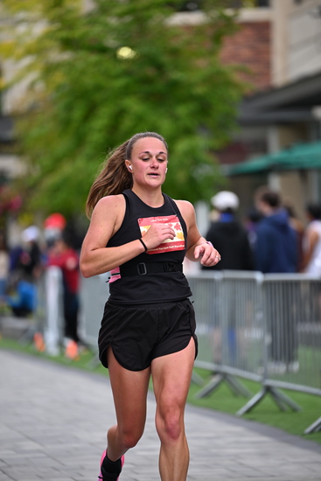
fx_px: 2673
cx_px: 160
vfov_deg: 10.3
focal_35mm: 200
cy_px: 240
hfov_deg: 6.9
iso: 640
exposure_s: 1/2000
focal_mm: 200
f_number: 2.8
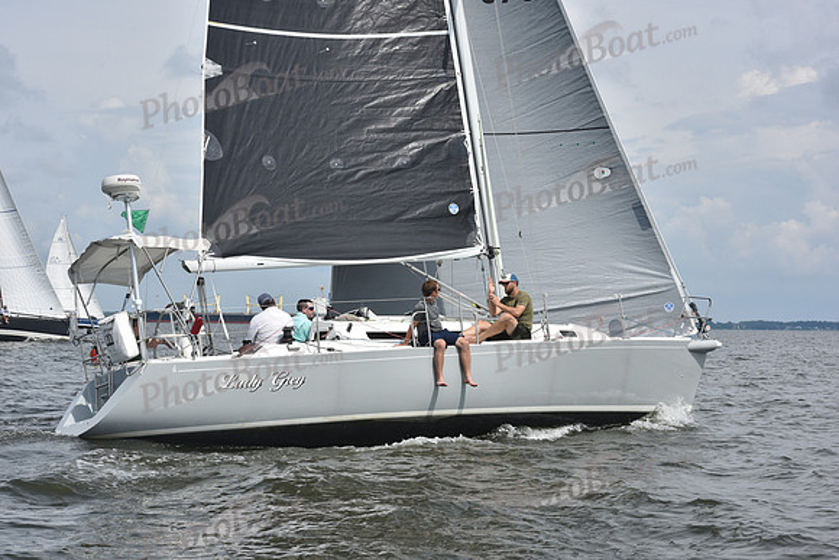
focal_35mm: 70
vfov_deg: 19.5
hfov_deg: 28.8
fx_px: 1632
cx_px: 420
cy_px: 280
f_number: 10
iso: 320
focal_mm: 70
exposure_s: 1/1000
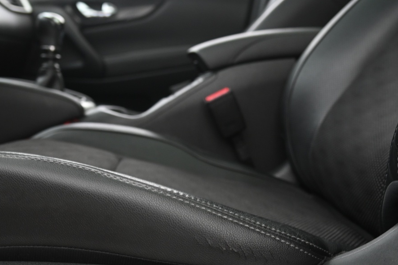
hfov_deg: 44.3
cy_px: 235
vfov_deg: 29.3
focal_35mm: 44
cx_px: 161
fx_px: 486
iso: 1000
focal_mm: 24
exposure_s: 1/6
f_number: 4
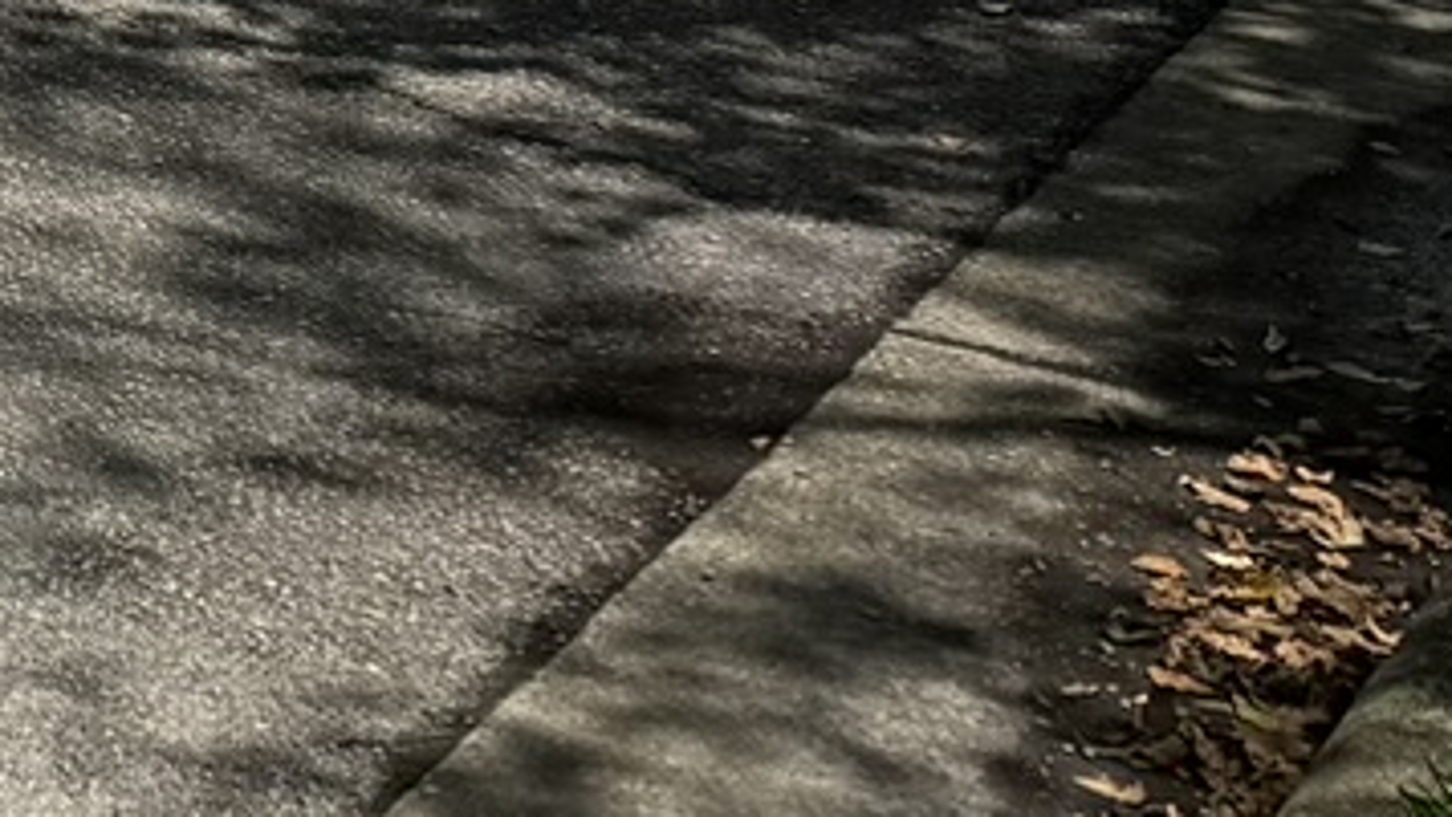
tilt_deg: -2.6
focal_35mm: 150
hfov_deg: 11.1
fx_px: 5776
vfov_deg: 7.3
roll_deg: -0.1
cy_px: -1451
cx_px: -2428
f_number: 1.78
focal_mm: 6.76
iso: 80
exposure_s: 1/7937
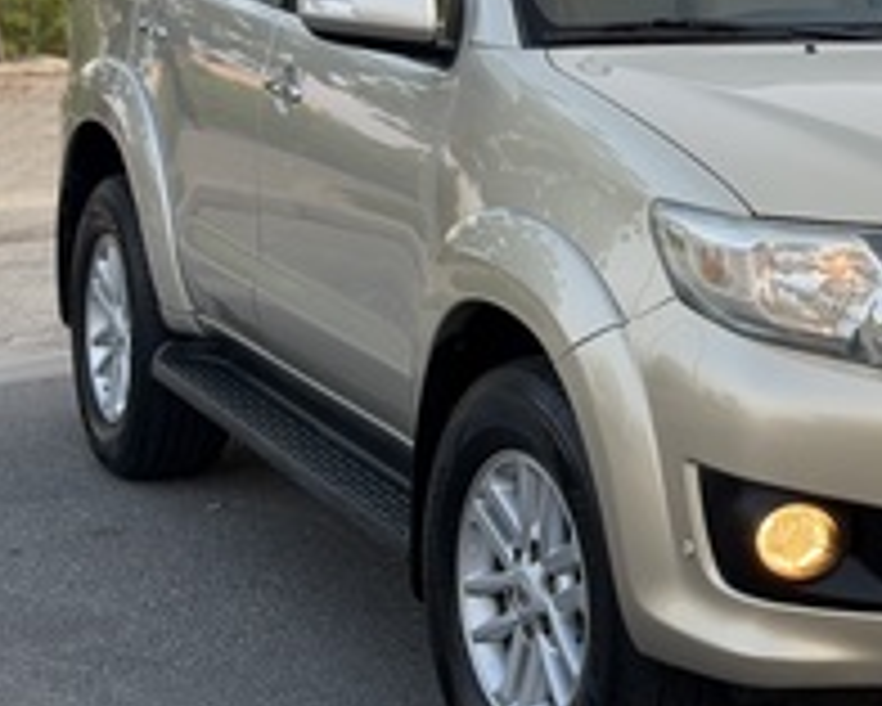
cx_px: 794
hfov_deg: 17.4
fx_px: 2847
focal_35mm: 109
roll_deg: -0.1
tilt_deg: -4.9
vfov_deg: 14.1
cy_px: 115
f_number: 1.78
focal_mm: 6.76
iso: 50
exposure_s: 1/229
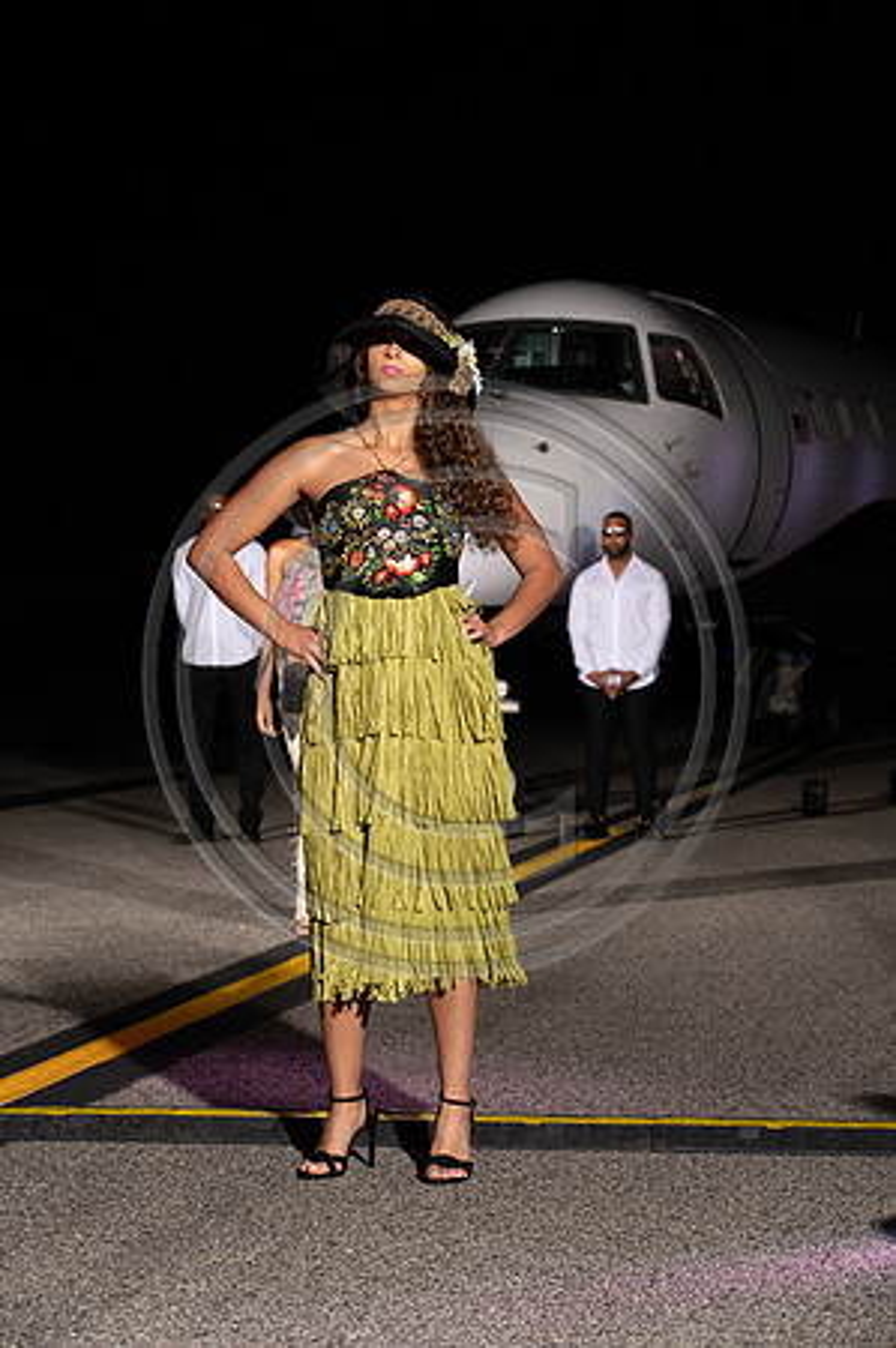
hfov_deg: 14.8
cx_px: 448
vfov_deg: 22.2
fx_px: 3442
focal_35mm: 92
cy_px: 674
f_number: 6.3
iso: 1000
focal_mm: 92
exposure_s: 1/200
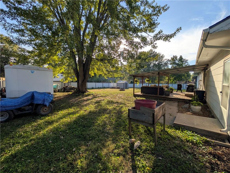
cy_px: 86
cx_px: 115
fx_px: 80
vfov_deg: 94.6
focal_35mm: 12
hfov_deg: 110.5
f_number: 1.7
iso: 48
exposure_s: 1/1721
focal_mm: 2.02
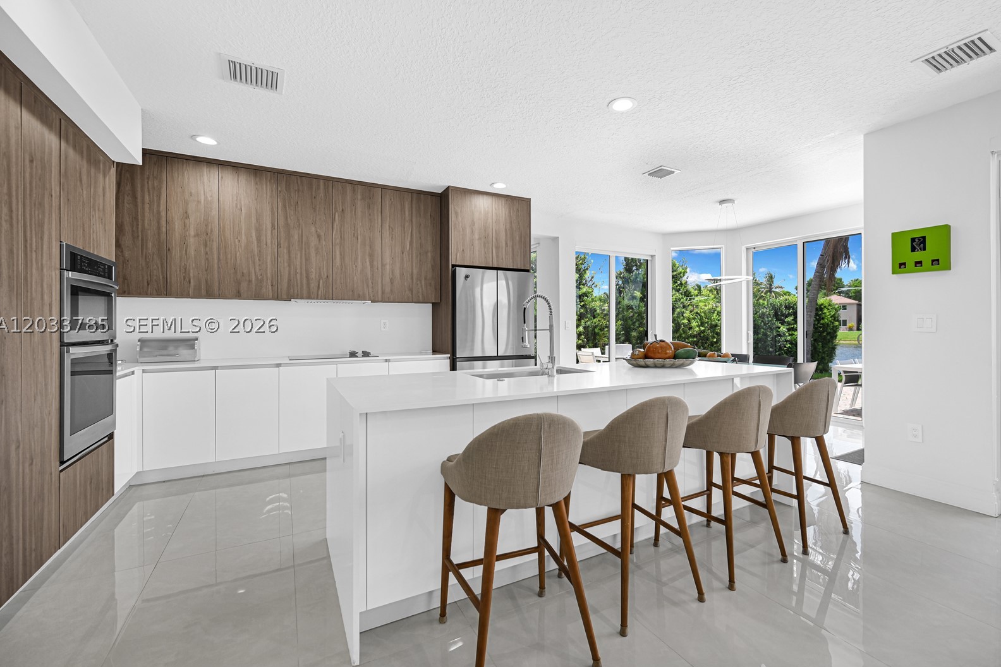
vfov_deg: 77.3
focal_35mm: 15
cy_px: 324
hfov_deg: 100.3
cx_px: 526
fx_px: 417
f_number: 4
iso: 100
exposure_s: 1/25
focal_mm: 14
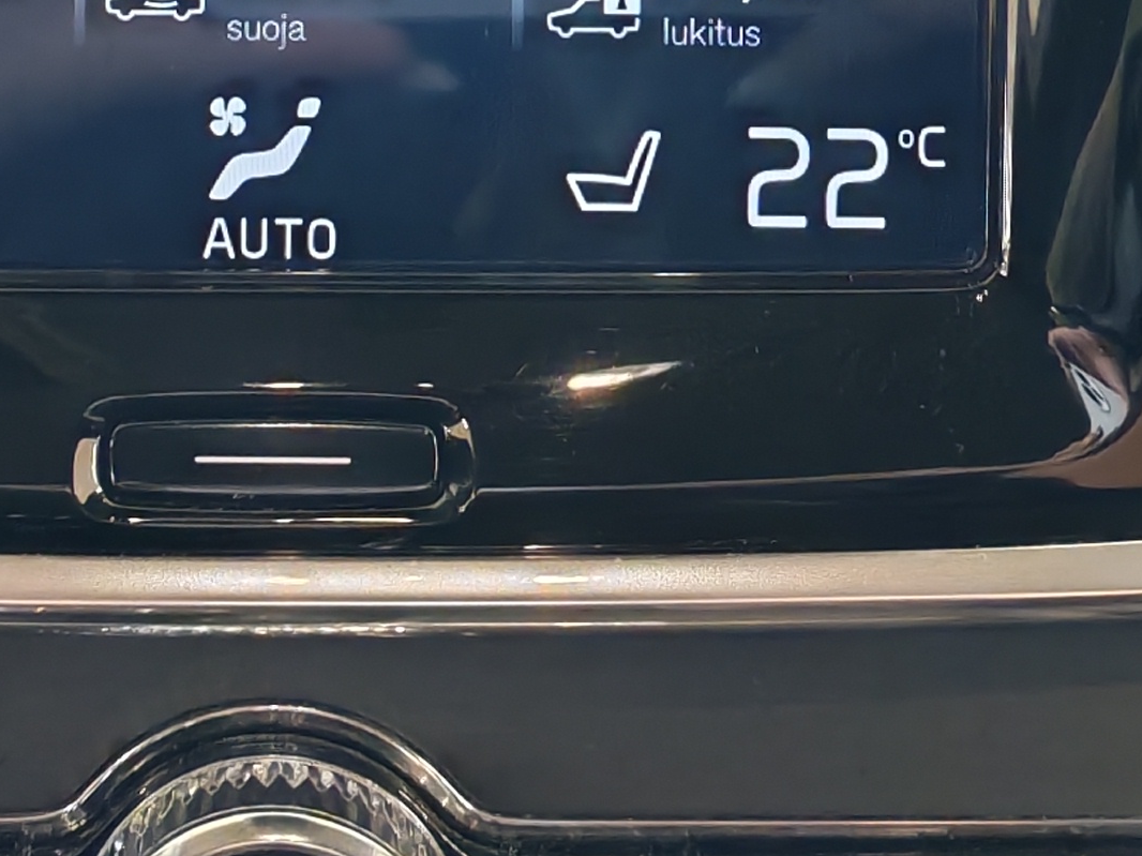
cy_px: -386
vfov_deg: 11.6
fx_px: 4057
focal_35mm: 123
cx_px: 261
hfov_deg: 15.9
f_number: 1.9
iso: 2119
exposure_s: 1/50
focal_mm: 6.12
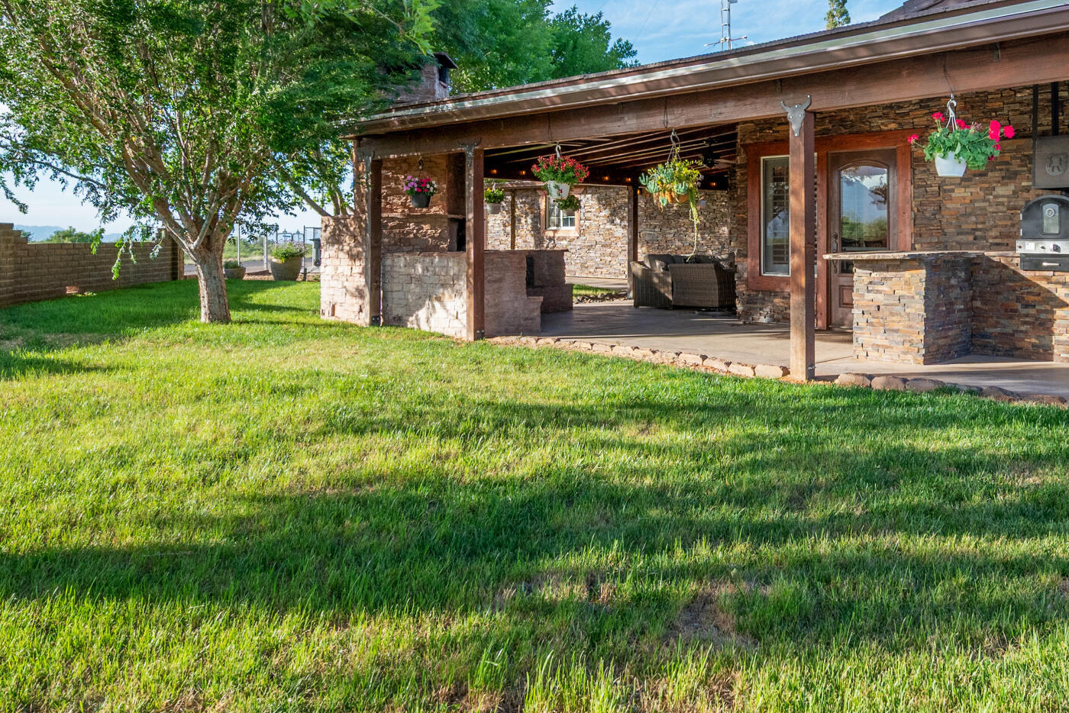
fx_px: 891
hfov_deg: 60.4
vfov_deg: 43.0
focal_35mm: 30
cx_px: 717
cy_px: 232
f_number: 9
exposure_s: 1/200
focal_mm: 14
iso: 250
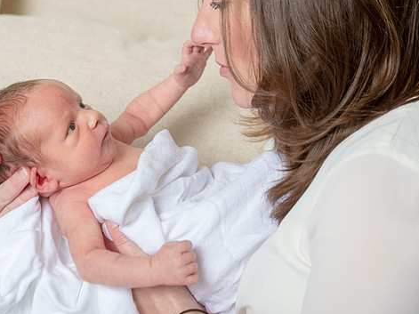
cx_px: 121
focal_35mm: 141
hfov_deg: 14.0
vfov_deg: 10.5
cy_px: 122
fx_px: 1706
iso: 200
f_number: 5.6
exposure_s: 1/160
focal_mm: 100
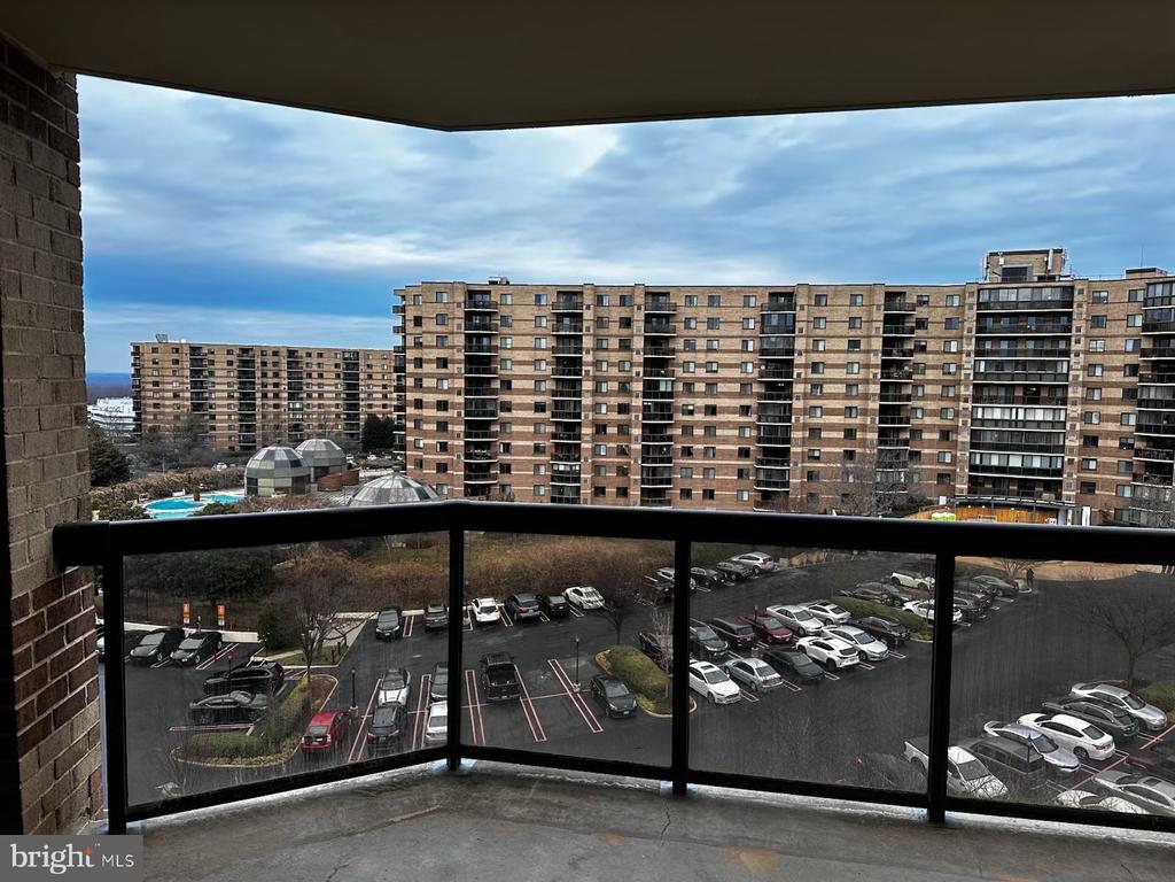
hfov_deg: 71.6
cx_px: 588
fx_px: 815
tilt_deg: -4.5
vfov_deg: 56.8
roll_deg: -0.3
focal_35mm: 24
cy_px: 441
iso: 125
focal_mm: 6.86
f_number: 1.78
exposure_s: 1/120
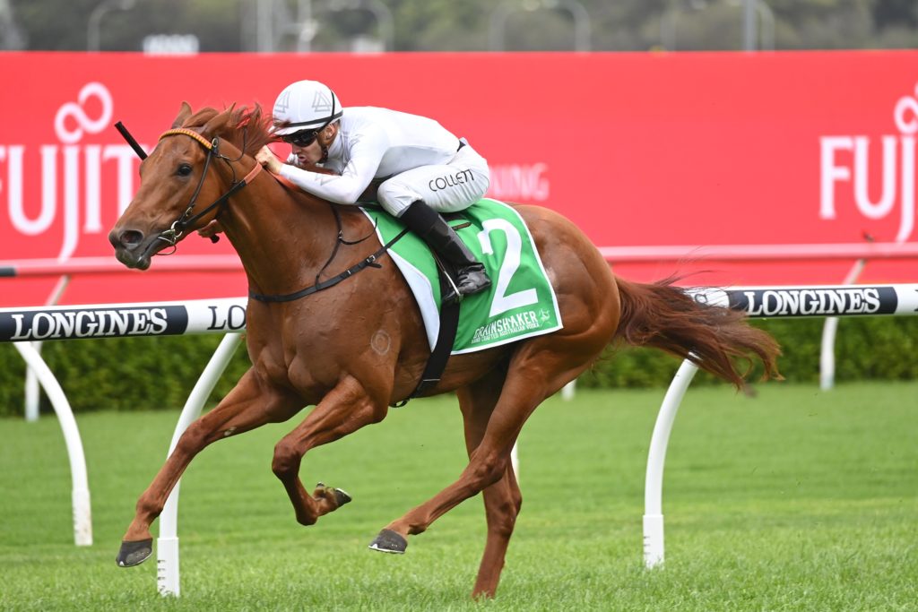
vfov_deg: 3.5
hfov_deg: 5.3
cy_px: 306
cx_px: 459
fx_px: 9946
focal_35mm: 390
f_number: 5.6
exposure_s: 1/1600
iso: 1250
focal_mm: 390
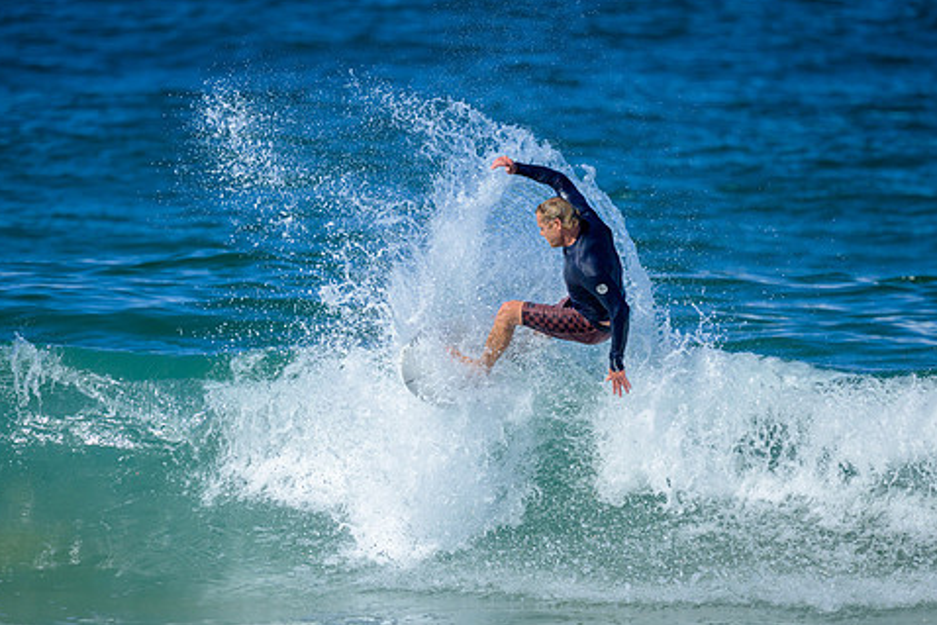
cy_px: 365
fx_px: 25279
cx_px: 494
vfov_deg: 1.4
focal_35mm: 971
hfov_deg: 2.1
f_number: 6.3
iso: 320
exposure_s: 1/2500
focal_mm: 800
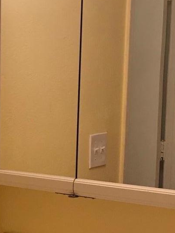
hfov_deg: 14.0
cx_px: 0
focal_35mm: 104
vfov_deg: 18.7
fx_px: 700
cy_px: 184
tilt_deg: -9.9
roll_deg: +0.7
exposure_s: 1/40
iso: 25
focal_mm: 3.99
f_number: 1.8
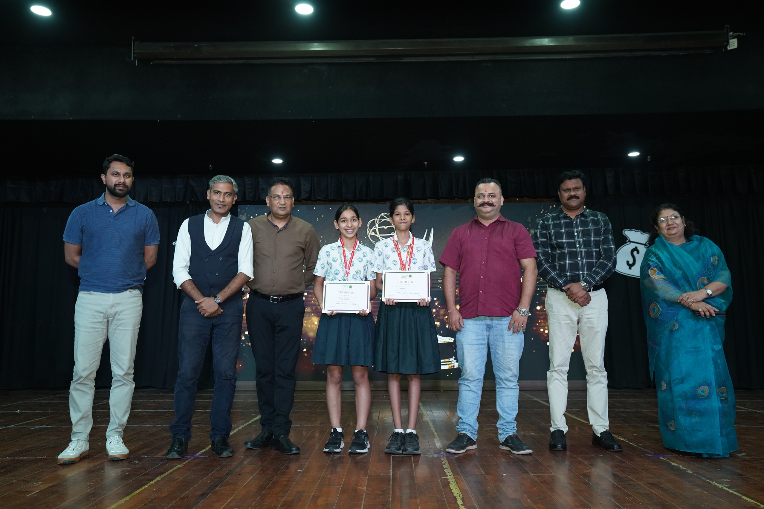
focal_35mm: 29
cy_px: 254
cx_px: 382
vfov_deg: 44.9
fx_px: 615
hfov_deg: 63.7
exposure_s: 1/250
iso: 1600
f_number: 3.5
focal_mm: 29
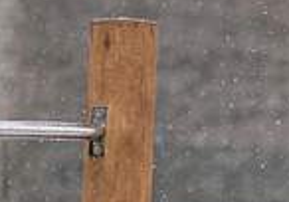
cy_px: 265
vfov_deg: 1.6
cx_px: 616
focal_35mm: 871
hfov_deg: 2.3
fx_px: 7096
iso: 800
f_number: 3.5
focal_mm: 179
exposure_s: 1/1000
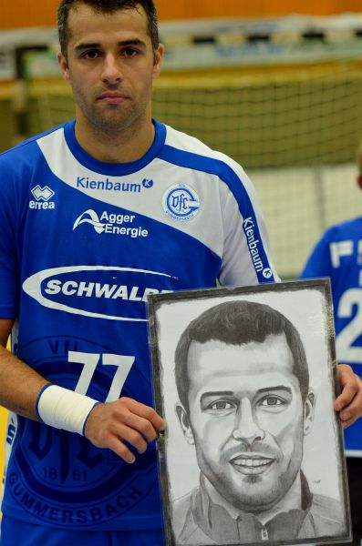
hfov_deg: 13.0
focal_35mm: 105
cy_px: 273
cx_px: 181
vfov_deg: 19.5
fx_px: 1592
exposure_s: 1/400
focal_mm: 70
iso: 1600
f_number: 2.8
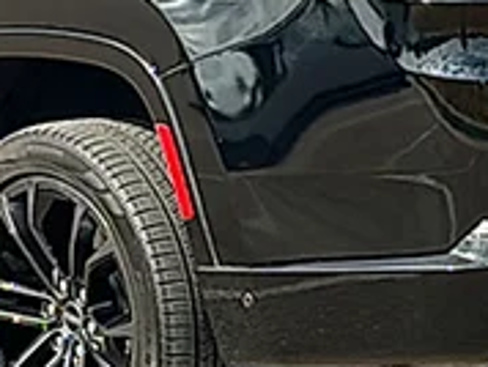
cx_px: 189
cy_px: 18
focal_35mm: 157
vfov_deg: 9.4
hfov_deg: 12.6
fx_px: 2216
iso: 80
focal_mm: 6.86
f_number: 1.78
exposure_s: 1/4587
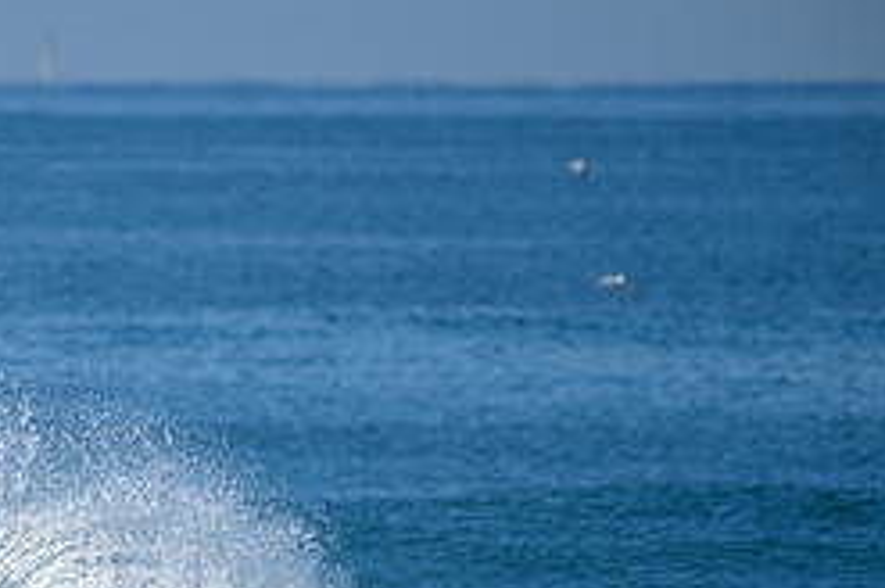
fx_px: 28872
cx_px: -72
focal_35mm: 1176
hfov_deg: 1.8
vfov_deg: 1.2
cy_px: 679
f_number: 5.6
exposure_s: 1/2000
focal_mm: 500
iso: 220
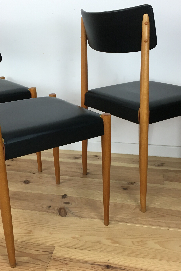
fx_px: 309
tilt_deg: -19.9
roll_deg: +2.1
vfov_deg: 47.4
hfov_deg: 32.5
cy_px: 134
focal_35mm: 41
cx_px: 66
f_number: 2.2
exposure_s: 1/33
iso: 32
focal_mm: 4.15
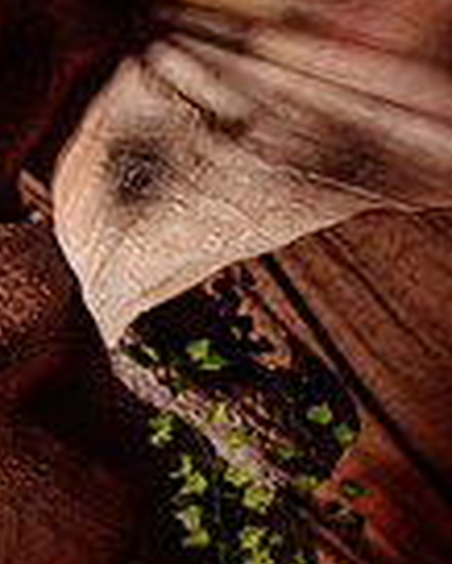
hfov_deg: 13.4
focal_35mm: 99
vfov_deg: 19.2
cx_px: -447
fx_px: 1654
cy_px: 430
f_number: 2.8
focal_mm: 24
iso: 800
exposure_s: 1/100
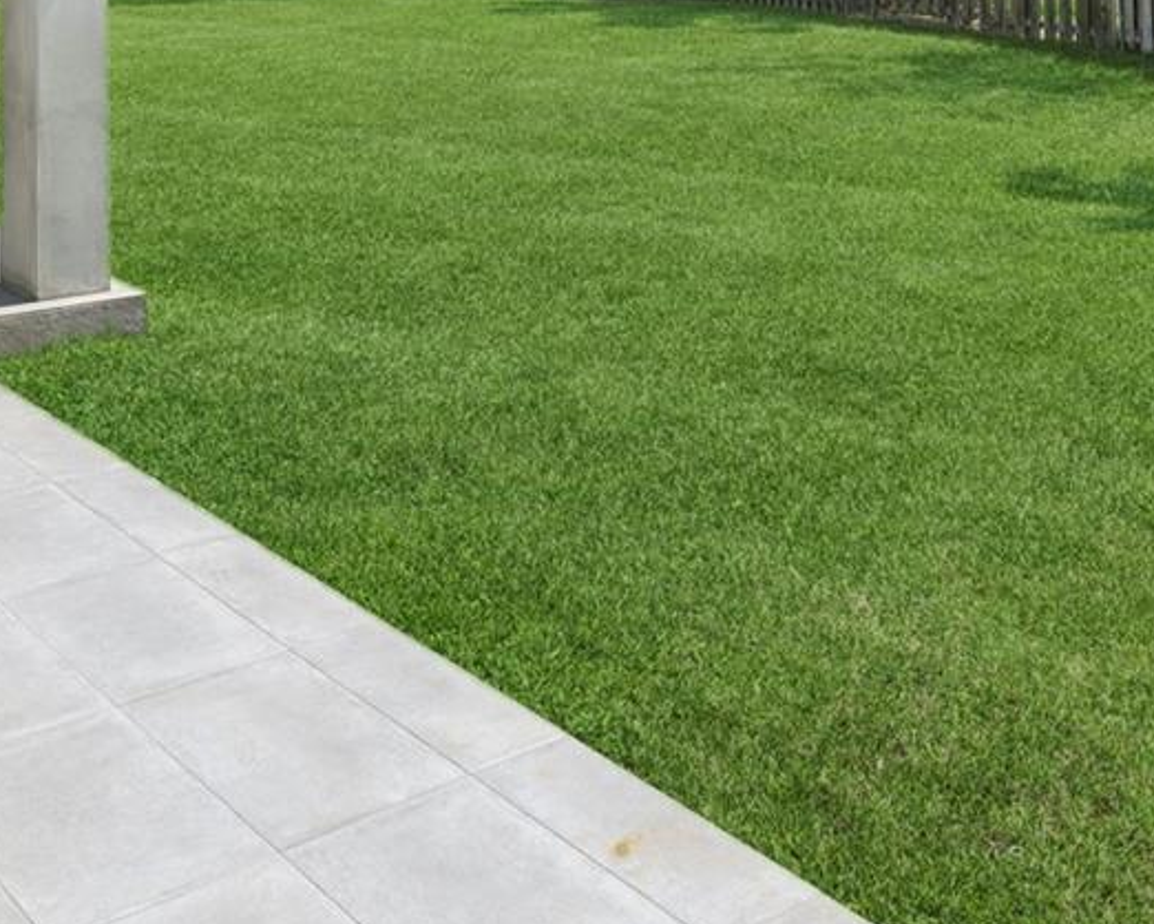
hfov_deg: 40.1
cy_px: -80
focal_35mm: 46
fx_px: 1572
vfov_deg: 29.7
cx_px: 447
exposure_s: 1/250
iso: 200
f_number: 10
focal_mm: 16
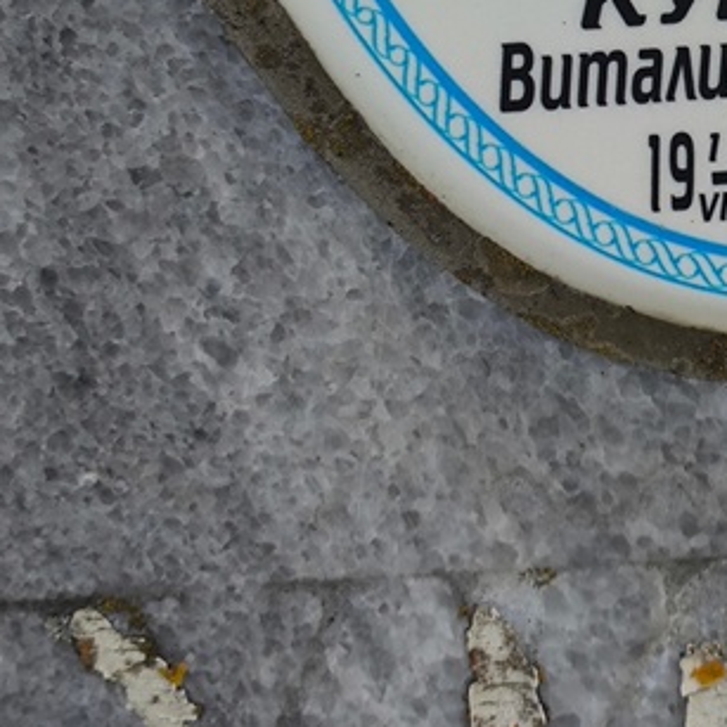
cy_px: 28
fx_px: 2733
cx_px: 747
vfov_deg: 14.9
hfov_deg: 14.9
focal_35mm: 115
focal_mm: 4.71
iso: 50
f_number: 1.7
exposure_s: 1/400
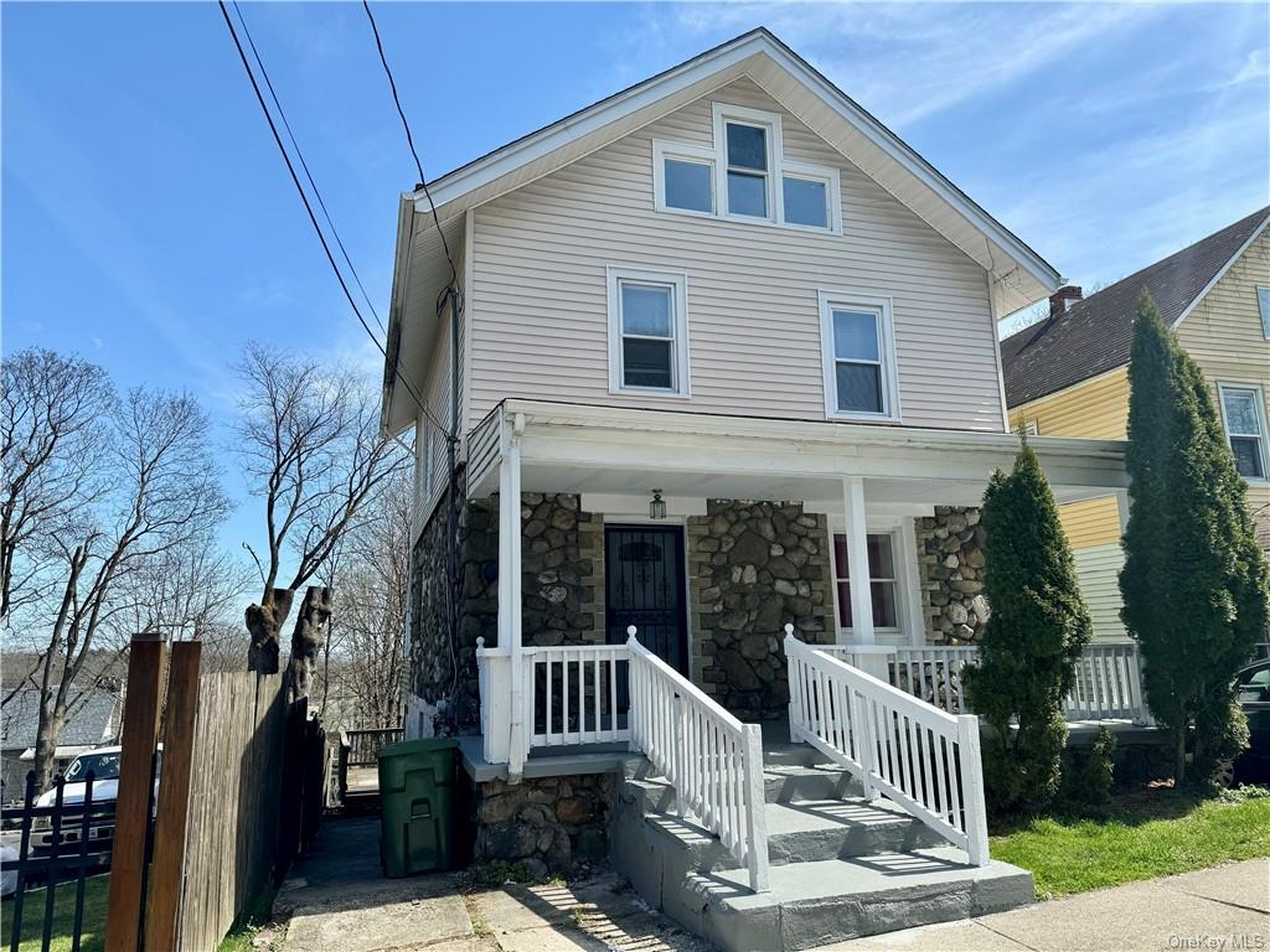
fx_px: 881
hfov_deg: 71.6
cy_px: 476
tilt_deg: +10.1
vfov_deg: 56.8
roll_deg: +1.4
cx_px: 635
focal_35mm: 24
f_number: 1.78
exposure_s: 1/3413
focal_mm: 6.76
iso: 80
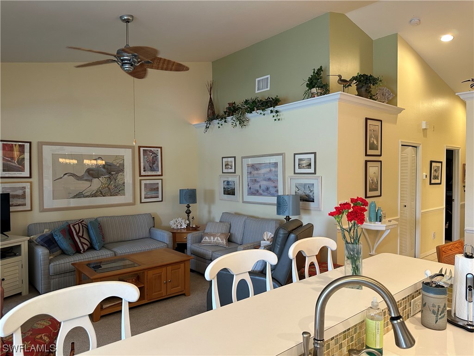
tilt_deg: -1.7
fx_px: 329
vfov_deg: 56.8
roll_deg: +0.0
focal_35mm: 24
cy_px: 178
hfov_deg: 71.6
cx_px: 237
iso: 160
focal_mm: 6.86
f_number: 1.78
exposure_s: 1/60
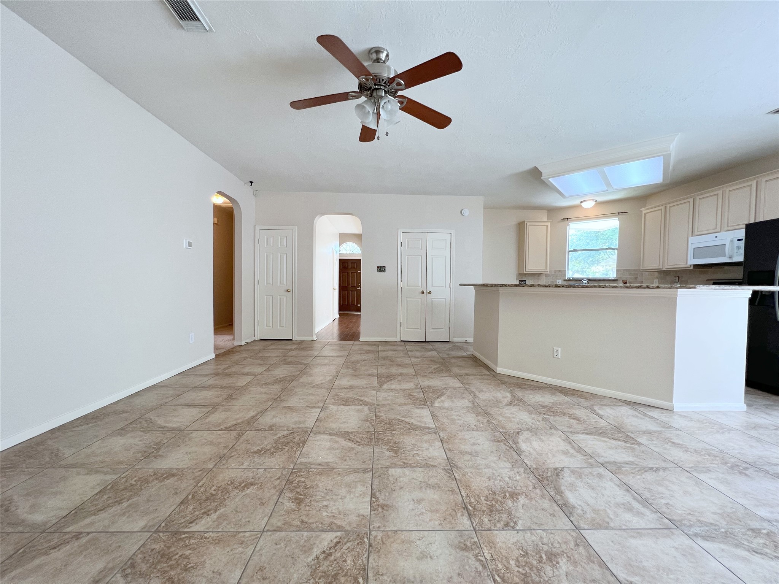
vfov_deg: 89.9
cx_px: 390
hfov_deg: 106.2
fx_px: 293
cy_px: 292
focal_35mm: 13
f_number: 1.8
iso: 160
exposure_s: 1/120
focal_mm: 1.57
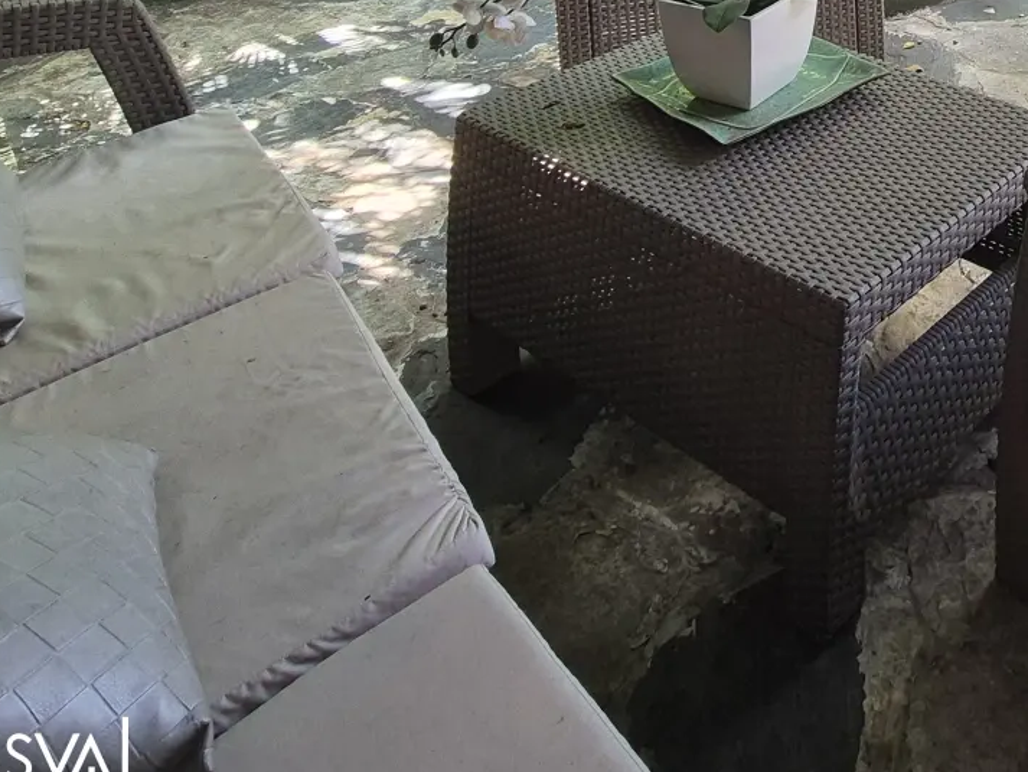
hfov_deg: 43.6
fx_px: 1040
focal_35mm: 35
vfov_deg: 31.5
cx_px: 1068
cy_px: -227
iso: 80
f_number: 2.2
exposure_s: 1/60
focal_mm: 2.2
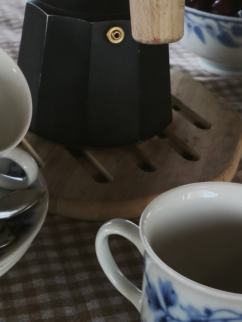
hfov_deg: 19.4
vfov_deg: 24.6
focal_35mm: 76
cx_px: 98
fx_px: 708
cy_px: 9
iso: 80
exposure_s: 1/642
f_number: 1.7
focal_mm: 5.35
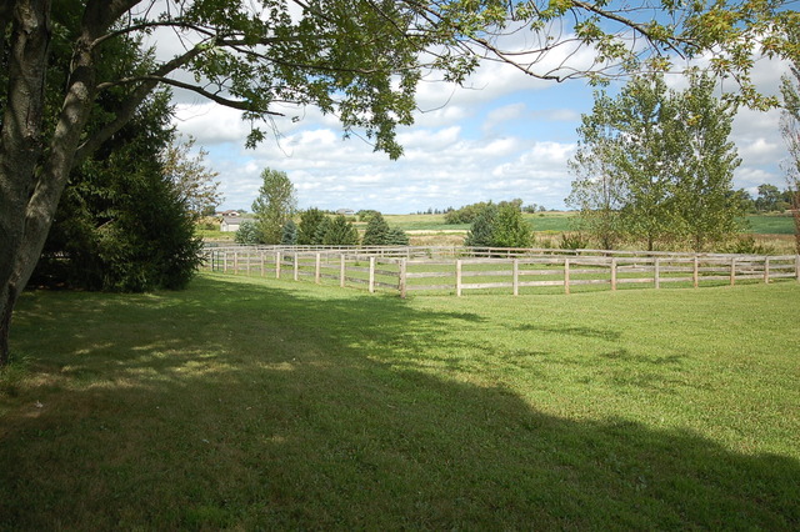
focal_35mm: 30
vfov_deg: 43.6
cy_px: 266
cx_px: 400
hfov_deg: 62.0
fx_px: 666
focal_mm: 20
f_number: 5.6
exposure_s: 1/500
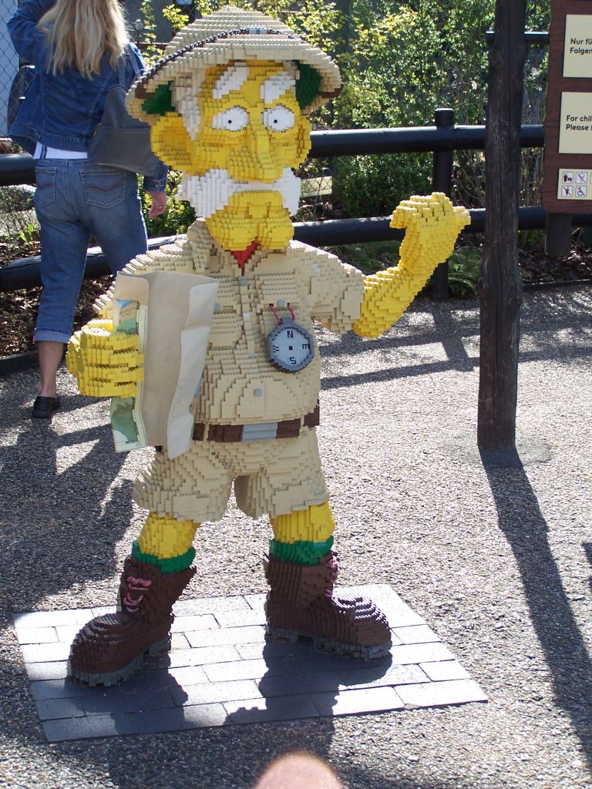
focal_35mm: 67
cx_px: 296
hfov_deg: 21.9
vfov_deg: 29.0
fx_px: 1528
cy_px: 394
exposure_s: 1/500
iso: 80
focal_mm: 11.1
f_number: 3.2
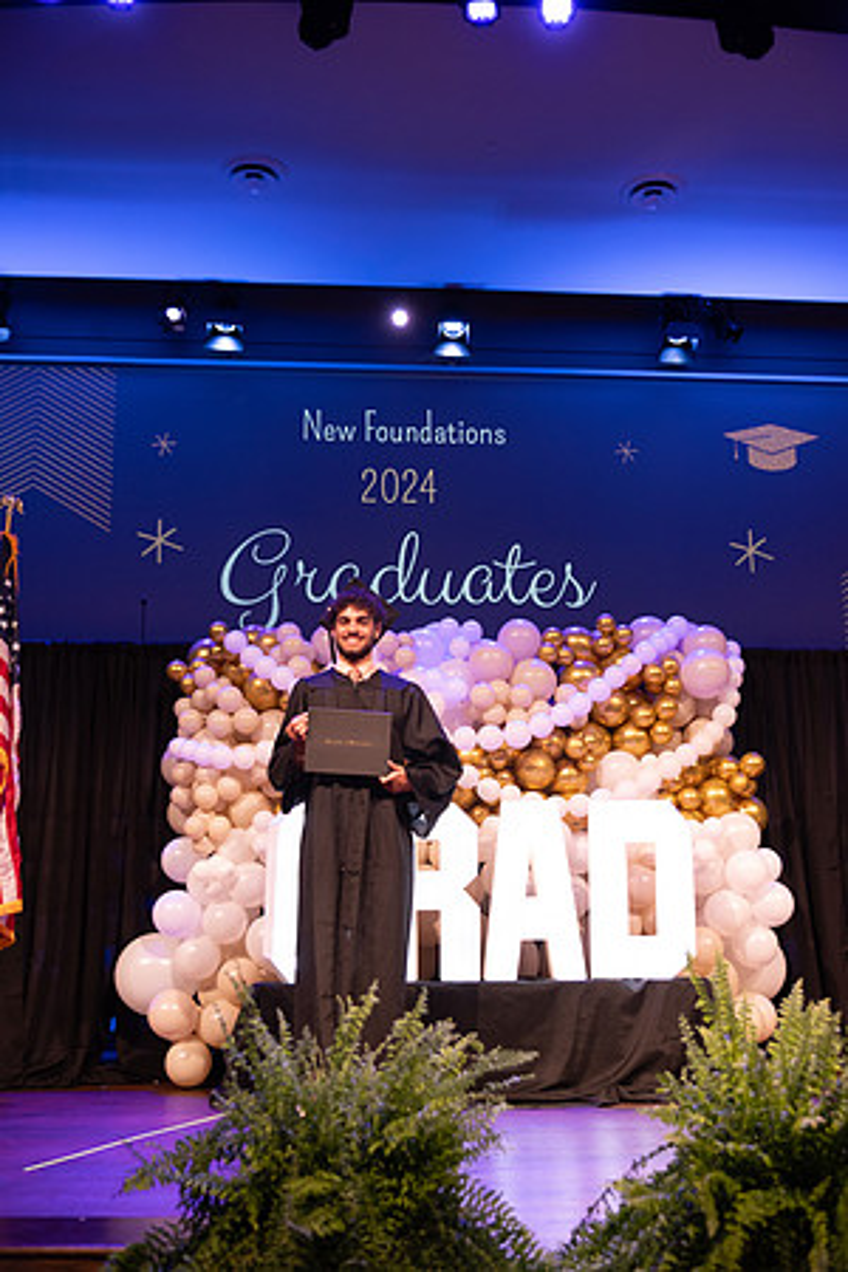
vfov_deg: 50.7
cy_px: 636
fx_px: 1343
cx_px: 424
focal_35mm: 38
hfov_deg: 35.1
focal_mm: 38
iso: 1600
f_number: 4
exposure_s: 1/200
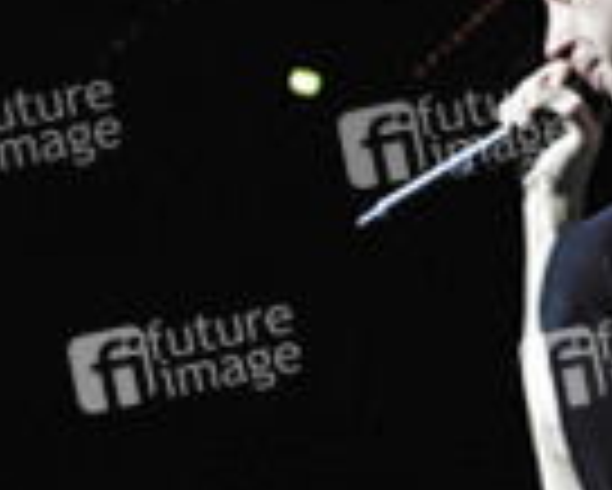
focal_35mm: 106
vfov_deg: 14.5
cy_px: 247
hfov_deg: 16.3
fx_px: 1921
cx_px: 965
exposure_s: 1/100
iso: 800
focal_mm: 34
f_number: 3.2
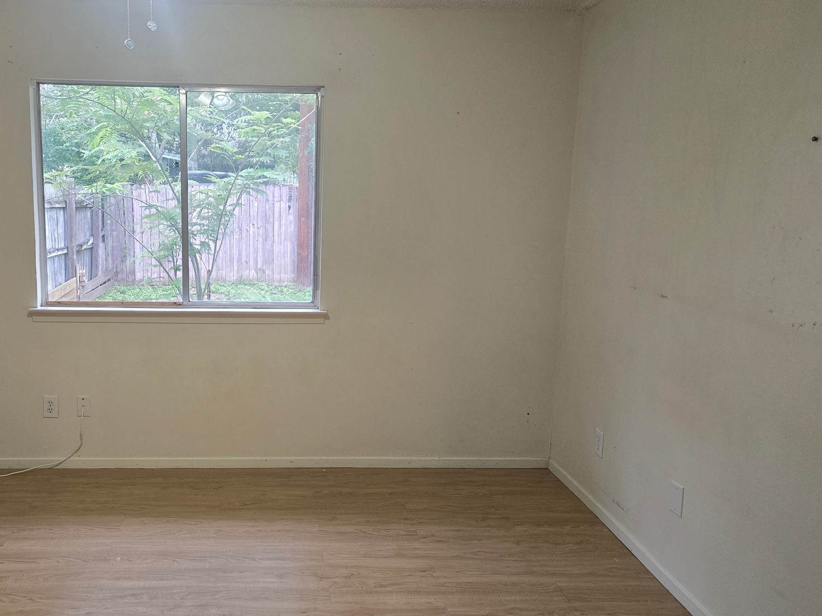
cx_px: 291
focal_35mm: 32
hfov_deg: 55.9
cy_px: 309
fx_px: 760
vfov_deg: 44.2
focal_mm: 6.3
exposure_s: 1/120
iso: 200
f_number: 1.7
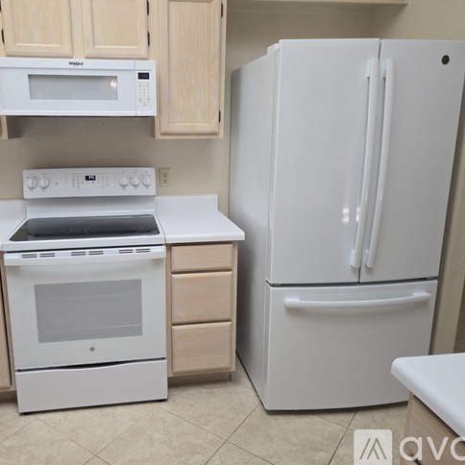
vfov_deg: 57.3
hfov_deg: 56.9
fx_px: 426
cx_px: 189
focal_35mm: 28
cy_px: 228
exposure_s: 1/120
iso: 80
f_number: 1.8
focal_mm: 5.4
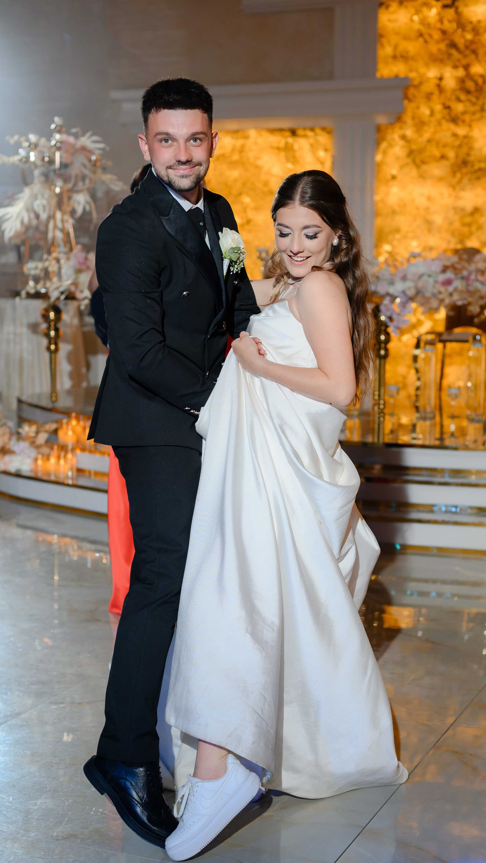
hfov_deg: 22.6
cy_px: 433
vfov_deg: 39.2
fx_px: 1214
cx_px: 243
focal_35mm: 53
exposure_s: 1/200
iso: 640
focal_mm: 50
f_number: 3.2
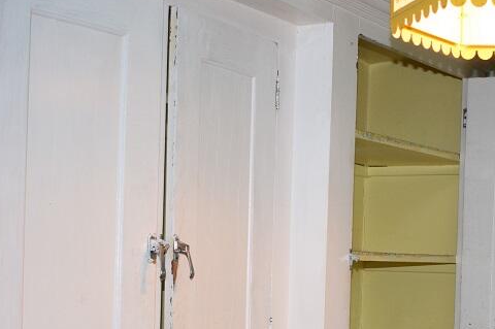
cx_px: 371
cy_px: 304
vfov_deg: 16.8
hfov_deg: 25.1
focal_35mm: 80
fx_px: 1100
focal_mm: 25
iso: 1000
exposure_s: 1/60
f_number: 4
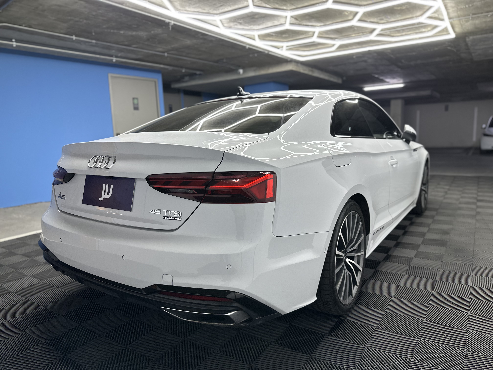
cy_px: 185
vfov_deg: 56.8
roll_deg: +2.4
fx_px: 342
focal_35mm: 24
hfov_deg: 71.6
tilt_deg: -8.3
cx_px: 246
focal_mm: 6.86
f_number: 1.78
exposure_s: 1/100
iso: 160
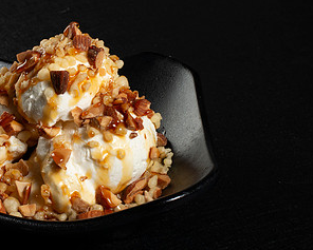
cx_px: 76
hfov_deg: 17.8
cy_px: 126
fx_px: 992
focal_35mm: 107
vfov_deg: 14.4
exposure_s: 1/125
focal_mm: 50
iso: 200
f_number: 14
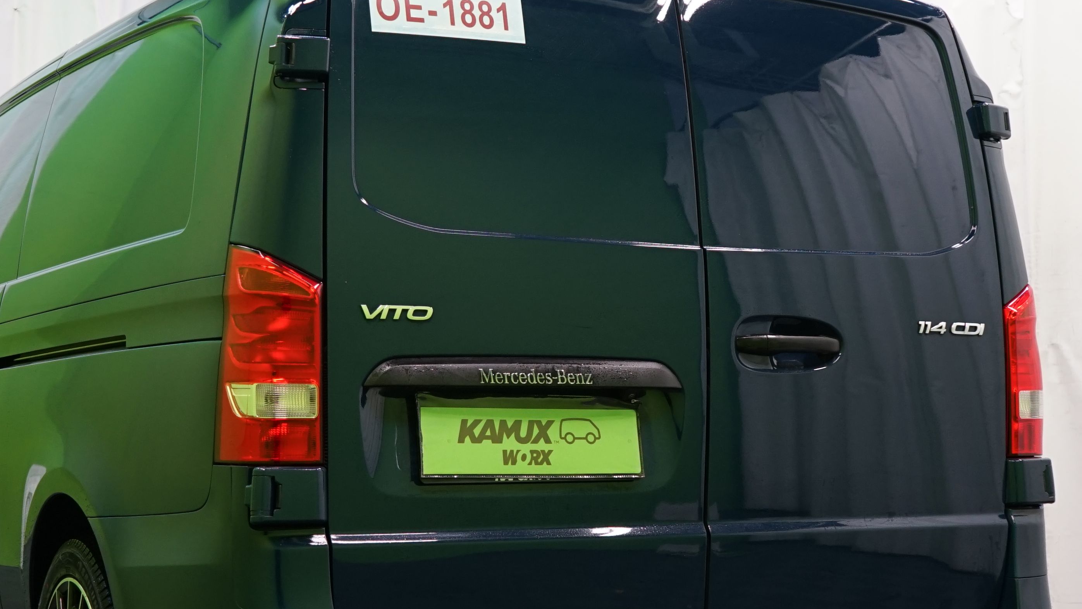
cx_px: 443
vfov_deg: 19.1
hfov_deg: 33.2
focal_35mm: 63
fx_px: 1807
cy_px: 347
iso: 640
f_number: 5.6
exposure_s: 1/50
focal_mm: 28
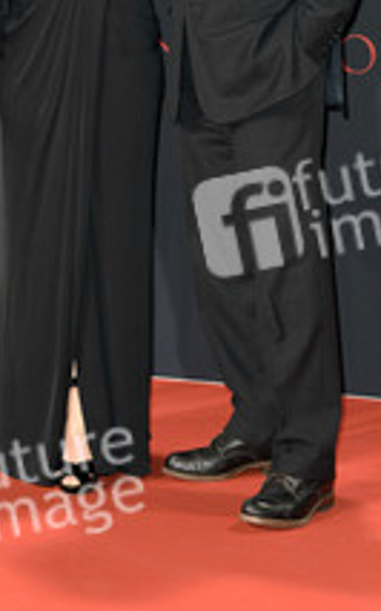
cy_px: 66
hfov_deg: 7.4
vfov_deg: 11.8
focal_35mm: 176
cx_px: 80
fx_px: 2926
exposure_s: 1/200
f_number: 5.6
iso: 800
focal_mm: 92
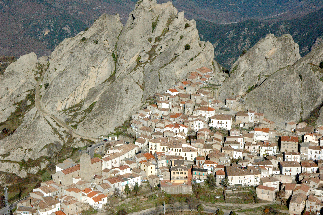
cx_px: 162
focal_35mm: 82
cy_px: 108
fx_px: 740
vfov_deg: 16.5
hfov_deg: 24.6
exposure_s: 1/1250
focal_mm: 55
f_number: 18
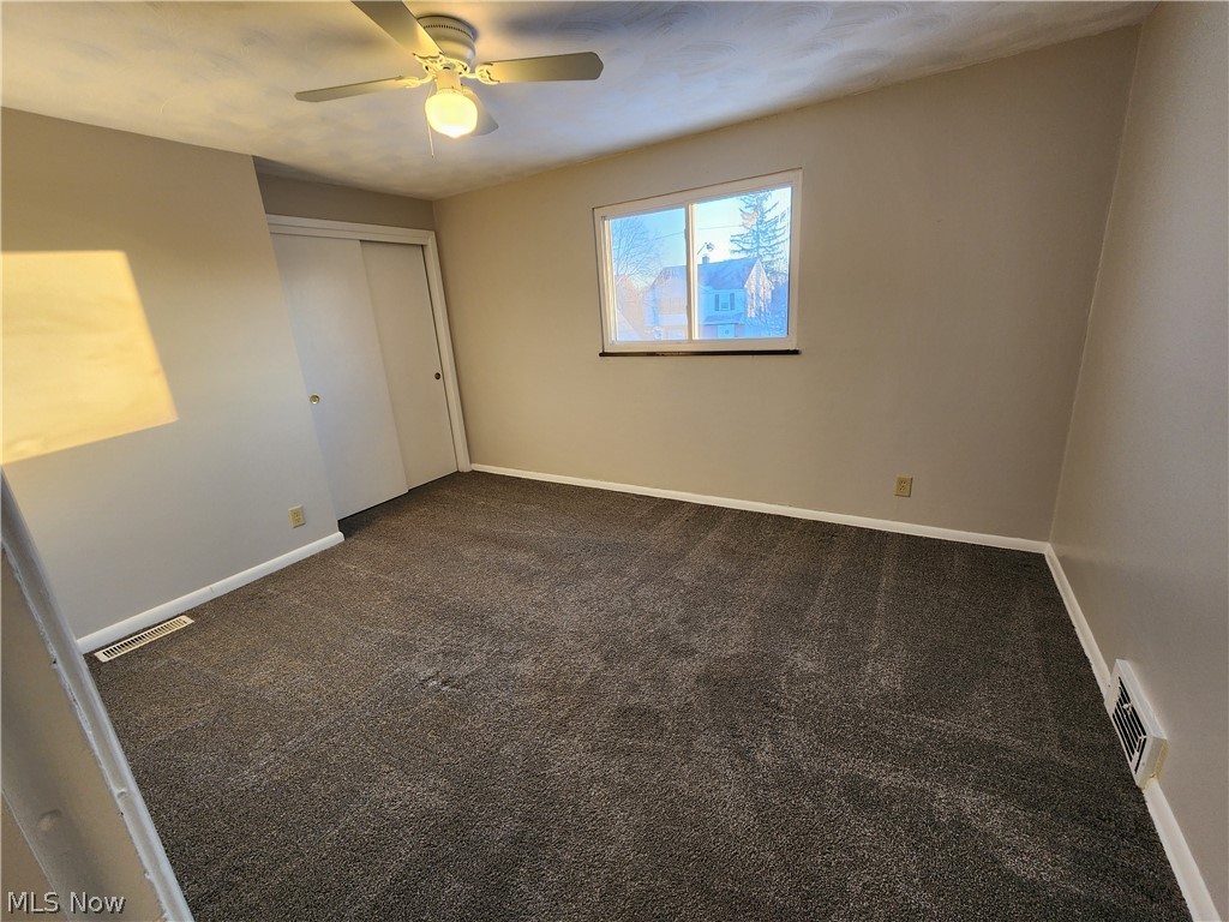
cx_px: 614
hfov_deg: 106.2
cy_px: 461
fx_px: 462
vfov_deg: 89.9
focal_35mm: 13
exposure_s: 1/60
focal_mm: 2.2
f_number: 2.2
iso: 125
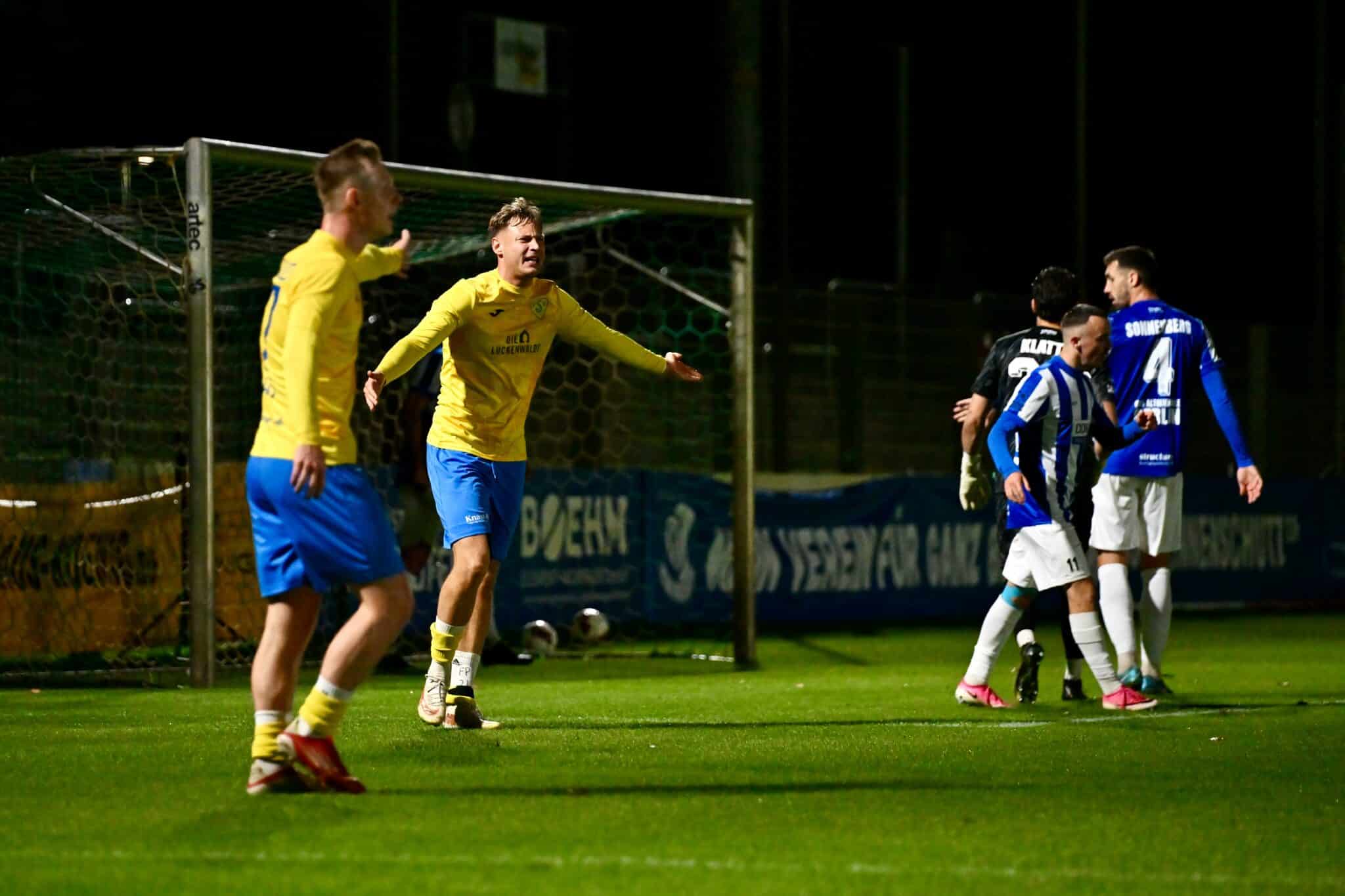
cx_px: 672
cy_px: 448
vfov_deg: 8.9
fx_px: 5790
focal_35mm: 155
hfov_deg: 13.3
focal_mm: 155
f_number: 2.8
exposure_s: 1/1600
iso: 3200
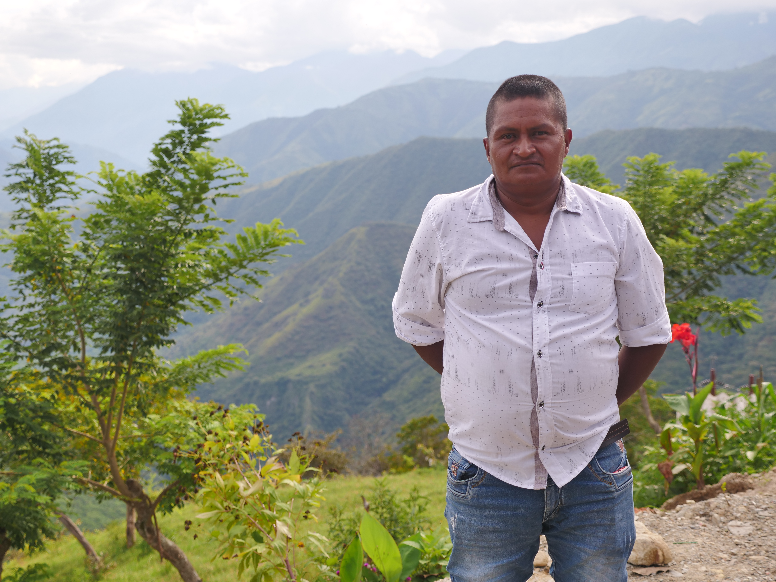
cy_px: 291
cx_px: 388
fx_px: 1211
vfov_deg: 27.0
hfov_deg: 35.5
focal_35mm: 54
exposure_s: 1/640
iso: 200
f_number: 3.2
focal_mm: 27
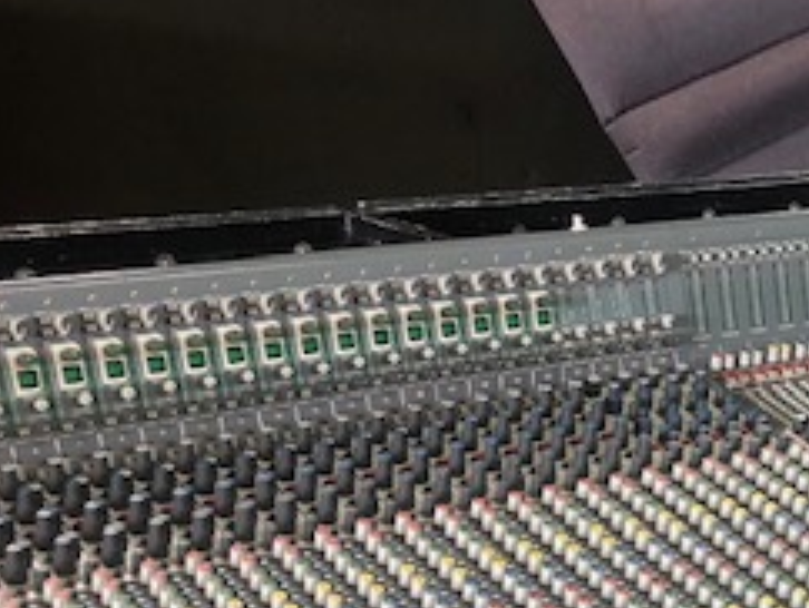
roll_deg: -2.6
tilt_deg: -22.9
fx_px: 1731
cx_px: 926
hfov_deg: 24.3
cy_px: 665
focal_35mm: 74
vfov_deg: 19.1
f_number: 1.8
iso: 64
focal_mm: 3.99
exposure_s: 1/17
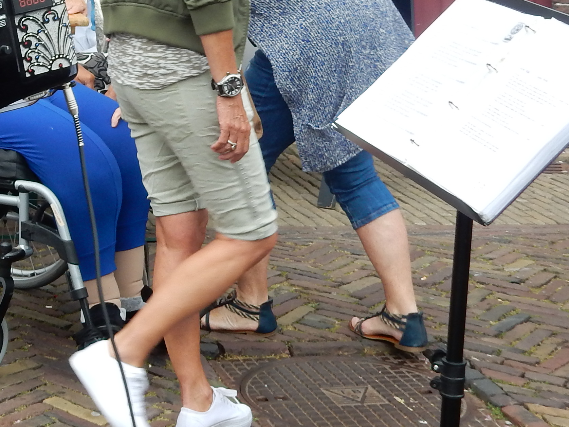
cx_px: -33
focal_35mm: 99
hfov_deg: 19.1
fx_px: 1627
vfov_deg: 14.7
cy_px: -17
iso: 125
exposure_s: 1/125
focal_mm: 6.4
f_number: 4
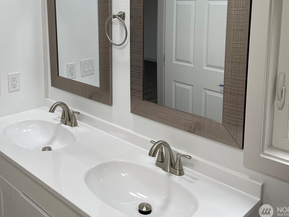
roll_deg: +1.0
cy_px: 60
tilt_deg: -8.1
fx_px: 326
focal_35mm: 39
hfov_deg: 47.5
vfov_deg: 36.1
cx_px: 112
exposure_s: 1/120
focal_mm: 4.2
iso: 50
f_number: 1.6
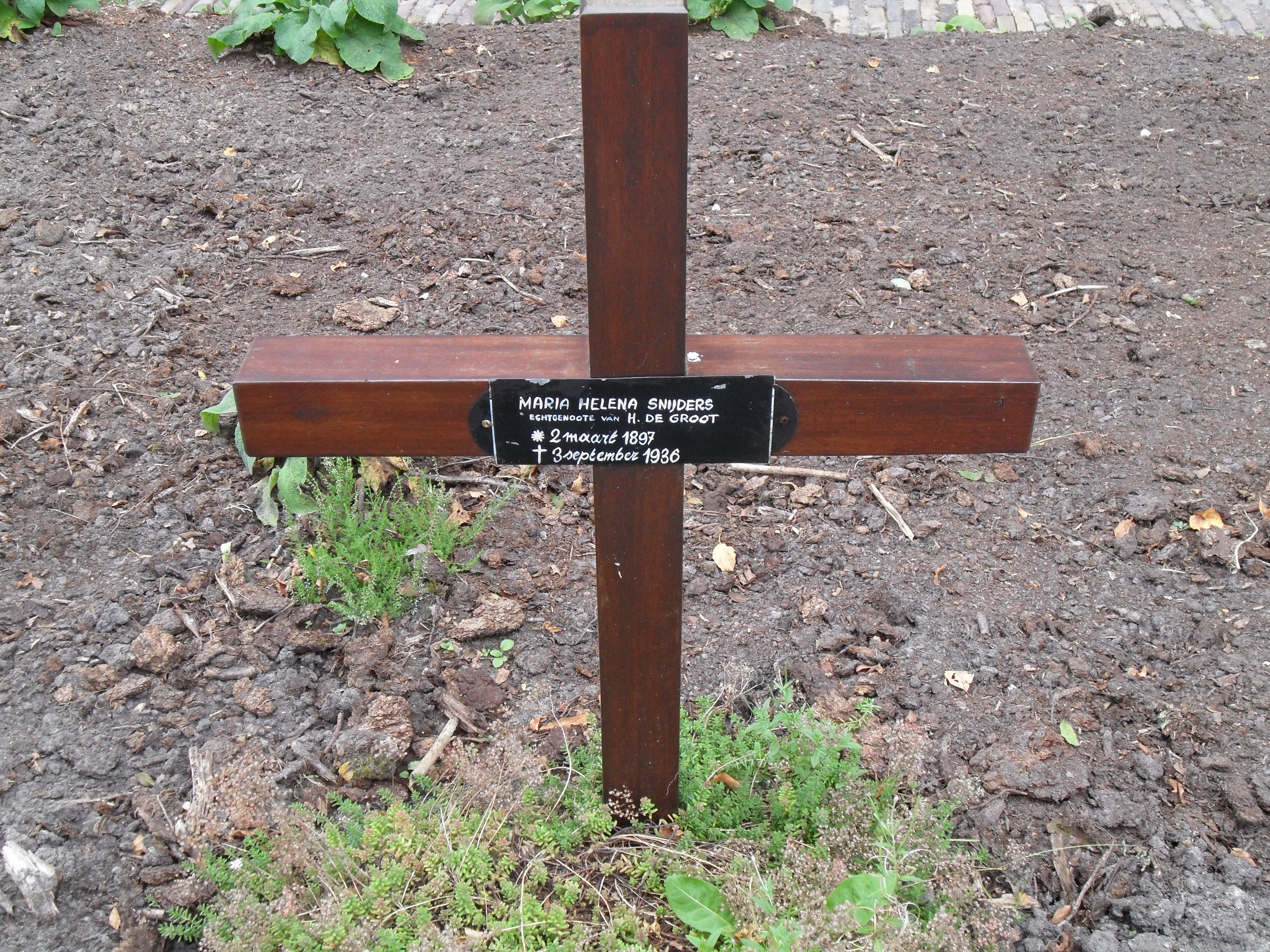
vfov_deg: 34.3
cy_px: 476
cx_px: 635
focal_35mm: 42
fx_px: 1541
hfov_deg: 44.8
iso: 160
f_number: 4
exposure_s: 1/60
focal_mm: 7.7
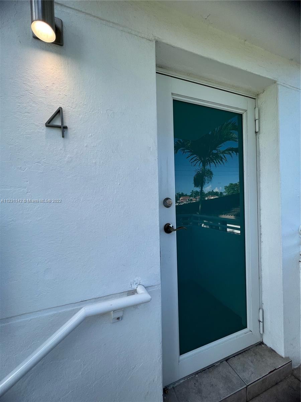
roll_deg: +0.9
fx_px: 151
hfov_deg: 89.9
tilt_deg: +1.0
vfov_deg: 106.2
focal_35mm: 13
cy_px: 201
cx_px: 150
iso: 32
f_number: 1.8
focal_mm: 1.57
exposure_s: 1/389
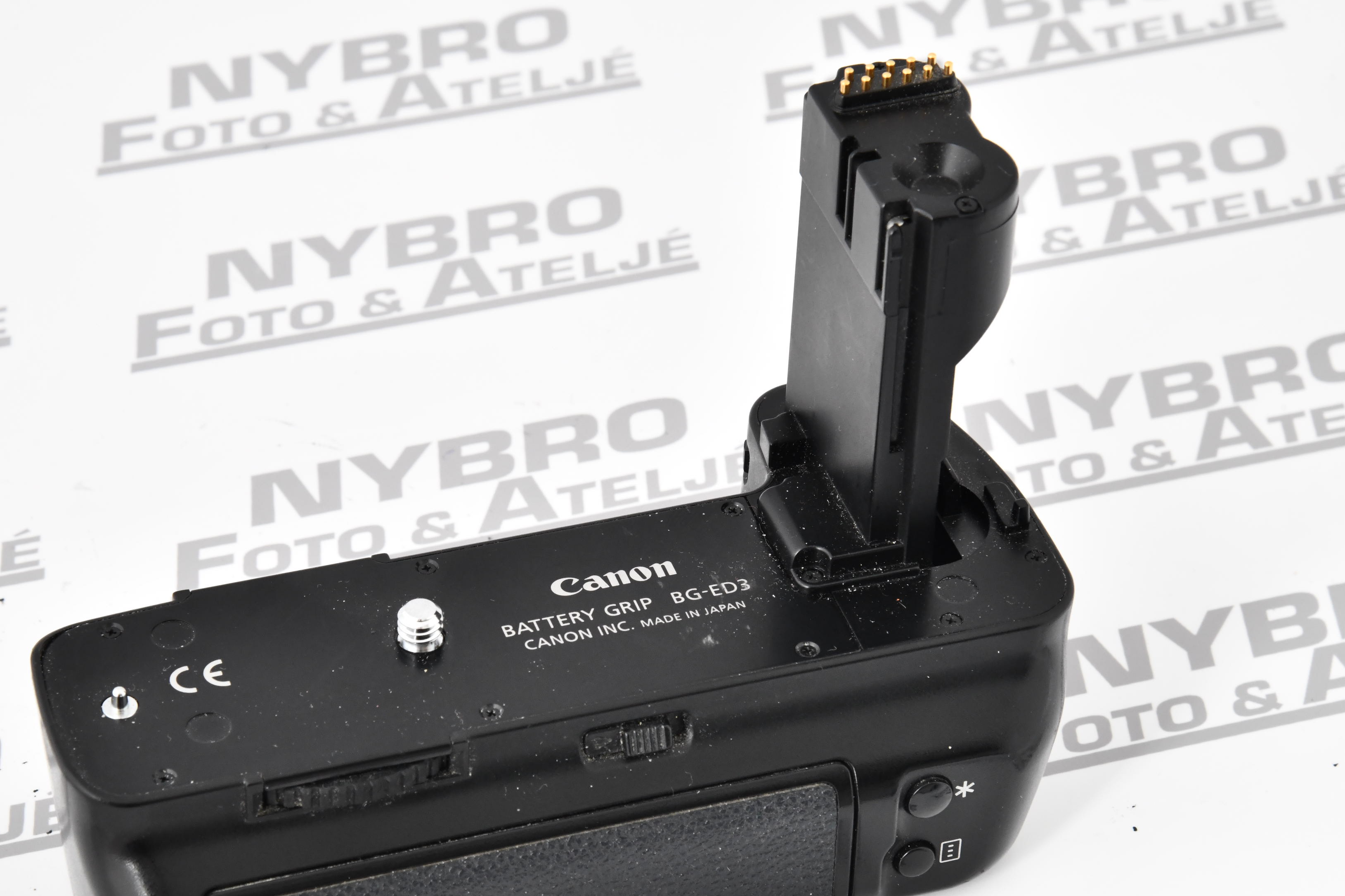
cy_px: 548
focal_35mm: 152
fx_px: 5679
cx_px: 628
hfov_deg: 13.5
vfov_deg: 9.0
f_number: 16
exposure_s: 1/125
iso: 2000
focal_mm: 120
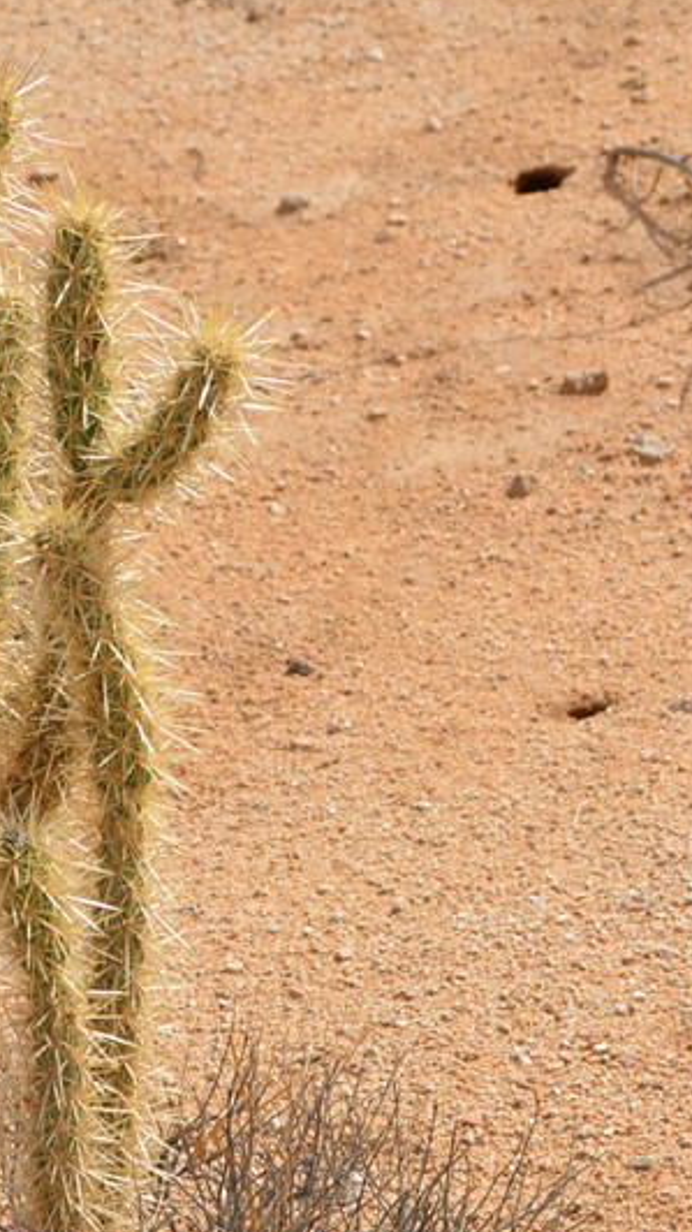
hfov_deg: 8.4
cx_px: 118
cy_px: 697
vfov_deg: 14.9
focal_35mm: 144
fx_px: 4703
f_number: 7.1
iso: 400
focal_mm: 45
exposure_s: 1/2000
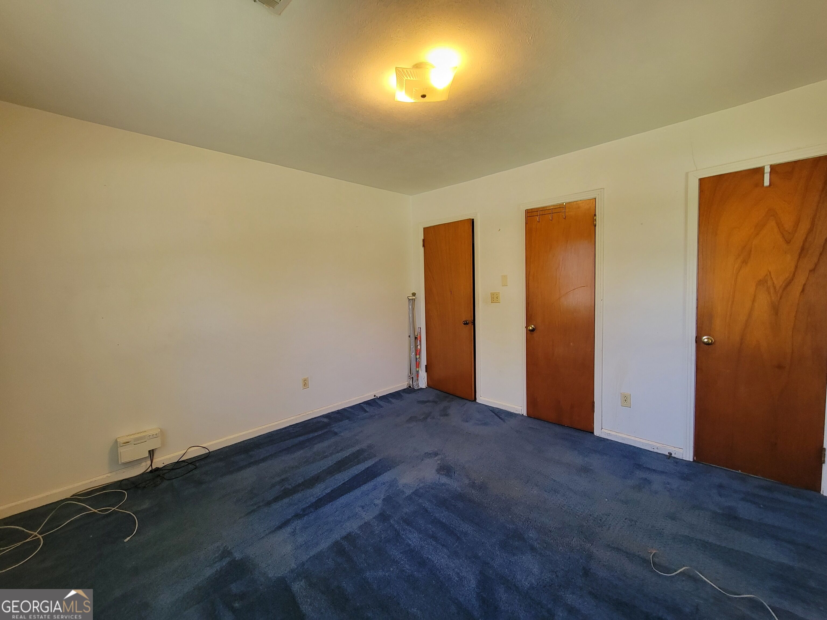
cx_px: 414
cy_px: 310
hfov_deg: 106.2
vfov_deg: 89.9
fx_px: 311
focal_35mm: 13
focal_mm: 2.2
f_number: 2.2
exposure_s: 1/60
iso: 200
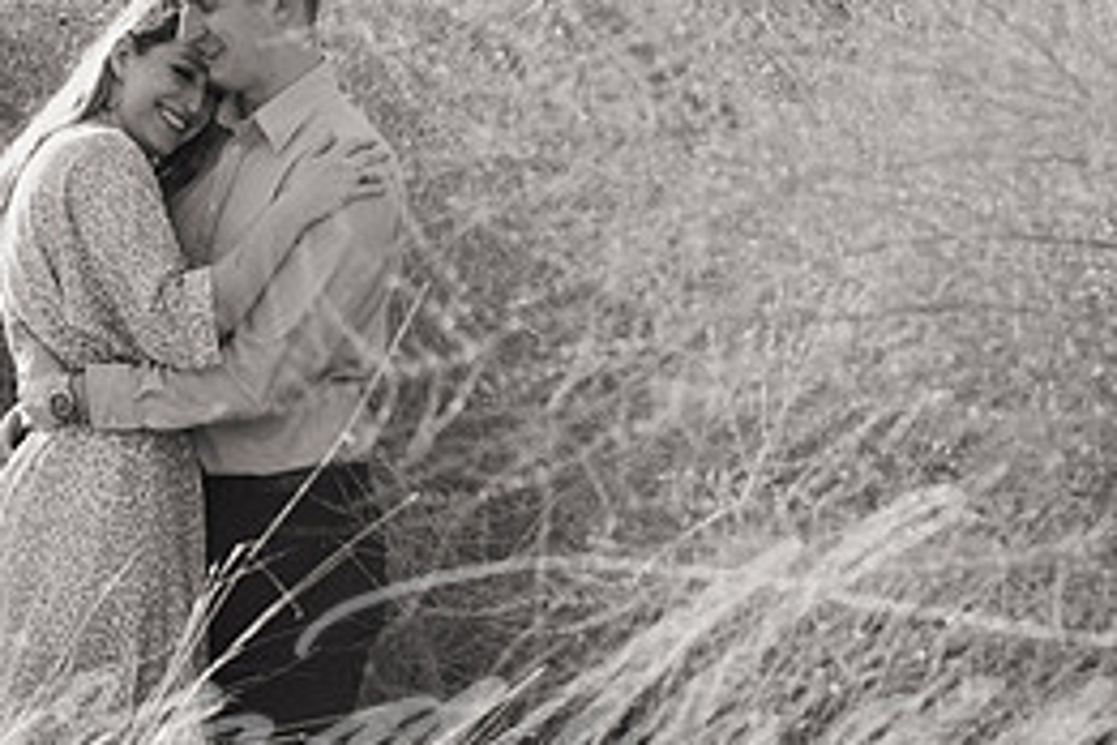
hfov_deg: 9.5
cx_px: 802
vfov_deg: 6.4
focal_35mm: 216
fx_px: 6701
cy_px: 124
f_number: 2
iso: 100
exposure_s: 1/4000
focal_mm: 85
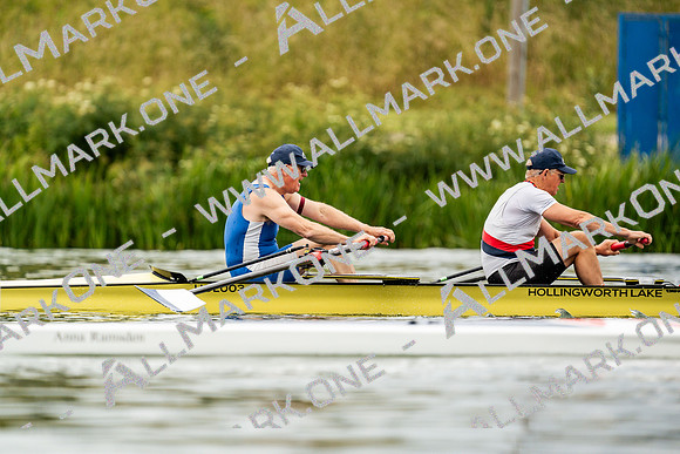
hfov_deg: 3.4
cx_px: 340
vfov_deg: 2.3
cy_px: 227
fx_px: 11335
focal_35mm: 600
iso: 400
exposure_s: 1/2000
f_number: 6.3
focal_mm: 600
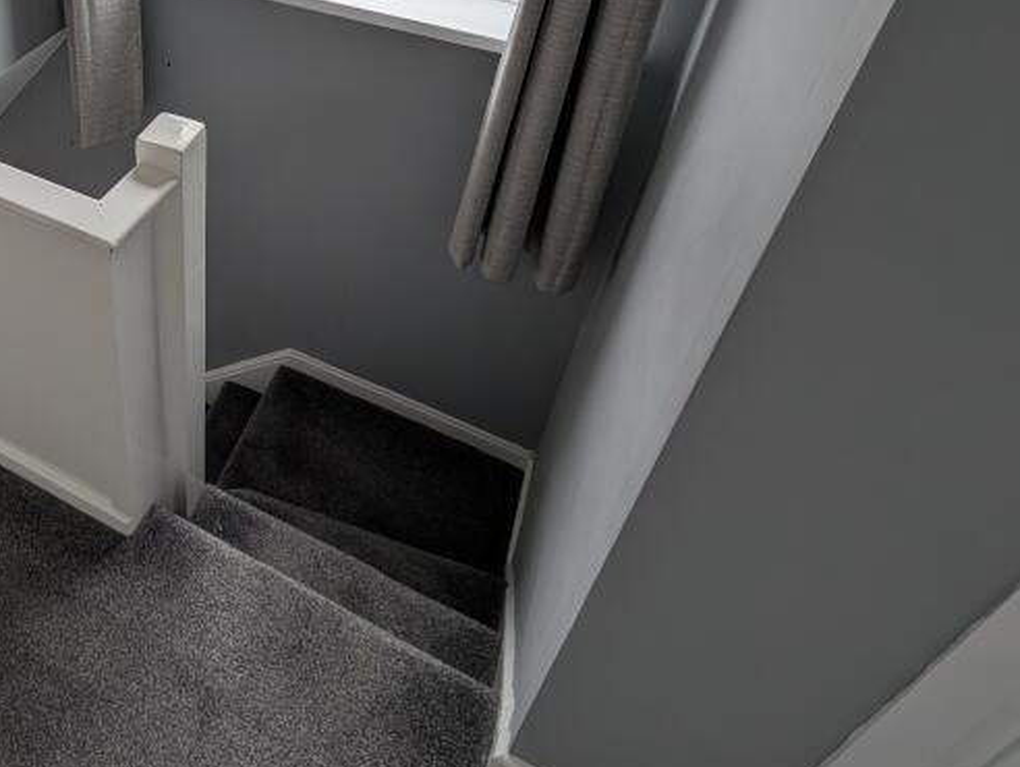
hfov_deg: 62.9
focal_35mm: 25
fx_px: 737
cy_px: 86
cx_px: 191
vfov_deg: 49.4
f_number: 1.7
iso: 54
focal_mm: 2.02
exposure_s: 1/82.6
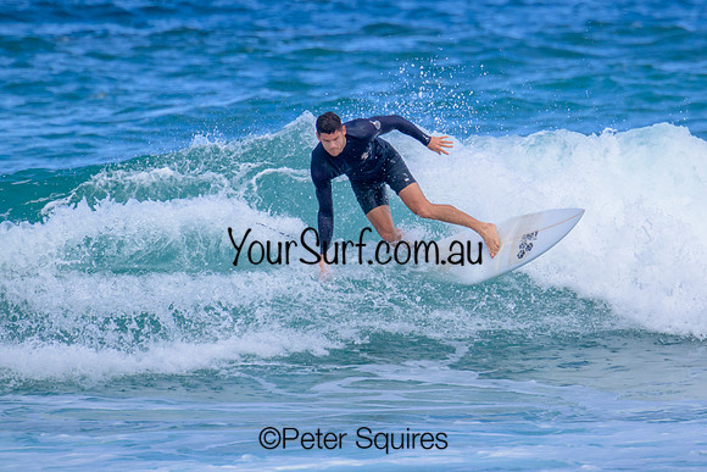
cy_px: 165
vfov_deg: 1.3
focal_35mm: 1088
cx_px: 481
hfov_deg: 1.9
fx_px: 21372
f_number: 11
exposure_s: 1/2000
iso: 1250
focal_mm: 800
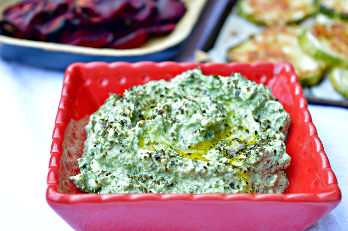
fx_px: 797
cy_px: 116
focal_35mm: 82
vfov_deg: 16.5
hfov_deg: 24.6
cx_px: 174
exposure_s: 1/20
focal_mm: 55
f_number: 5.6
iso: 100
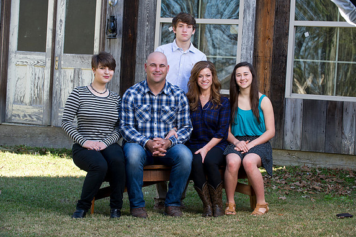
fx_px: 949
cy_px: 119
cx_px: 177
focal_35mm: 96
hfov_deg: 21.3
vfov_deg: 14.2
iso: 400
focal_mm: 95
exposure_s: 1/125
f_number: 6.3
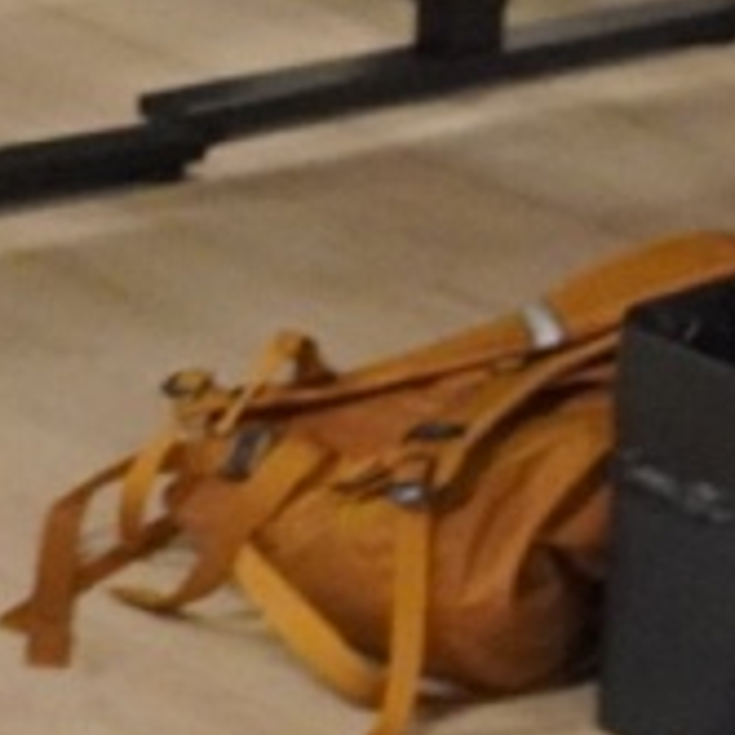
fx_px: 5948
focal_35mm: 248
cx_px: -744
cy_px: -1176
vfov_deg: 6.6
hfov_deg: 6.8
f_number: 4
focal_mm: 23
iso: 5000
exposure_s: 1/160
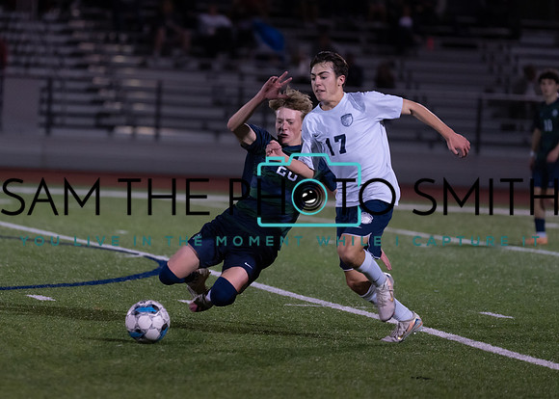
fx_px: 4394
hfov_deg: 7.3
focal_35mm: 277
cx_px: 186
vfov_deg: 5.2
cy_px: 158
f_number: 2.8
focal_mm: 194
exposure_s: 1/1000
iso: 2000
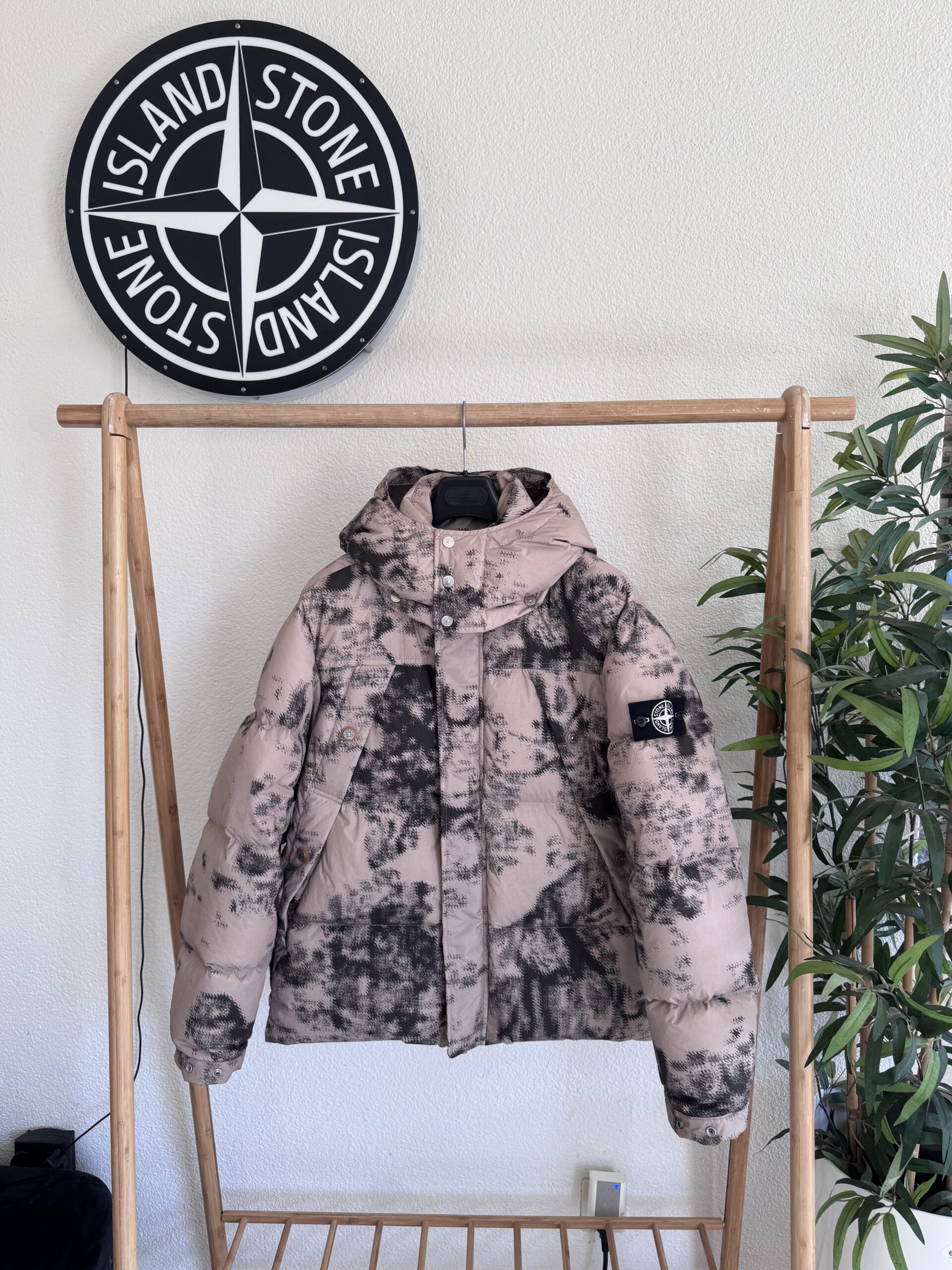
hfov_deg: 56.8
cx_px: 476
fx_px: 880
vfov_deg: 71.6
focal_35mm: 24
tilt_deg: -7.0
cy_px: 635
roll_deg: -0.2
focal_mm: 6.76
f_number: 1.78
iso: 80
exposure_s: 1/121
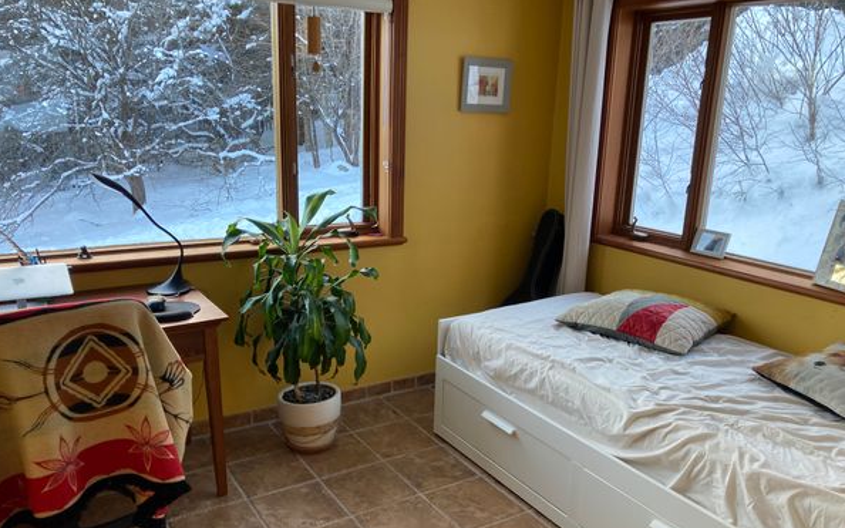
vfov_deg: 41.8
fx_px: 691
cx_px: 422
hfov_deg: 62.9
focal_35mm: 30
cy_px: 292
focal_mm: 3.99
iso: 80
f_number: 1.8
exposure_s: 1/89
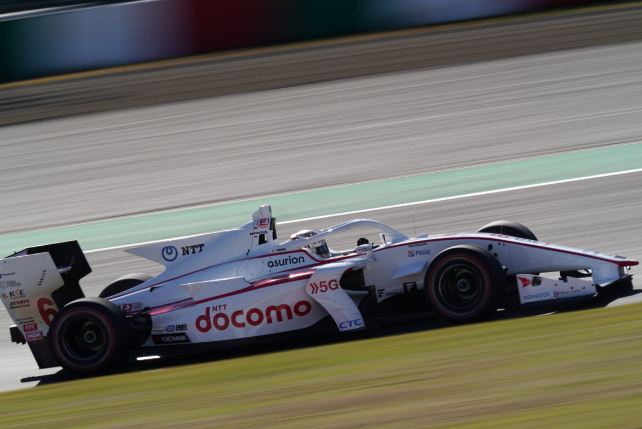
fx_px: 4997
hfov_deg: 7.4
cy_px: 214
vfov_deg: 4.9
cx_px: 321
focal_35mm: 280
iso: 80
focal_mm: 280
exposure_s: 1/60
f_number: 16
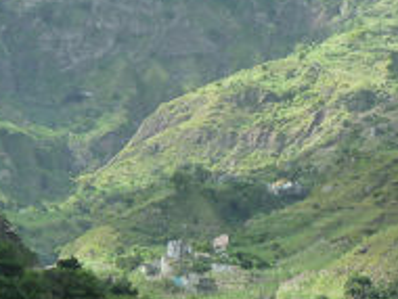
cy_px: 54
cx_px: 195
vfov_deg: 6.6
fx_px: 2613
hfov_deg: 8.7
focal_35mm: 227
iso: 125
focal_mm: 11.9
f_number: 4.1
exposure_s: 1/200
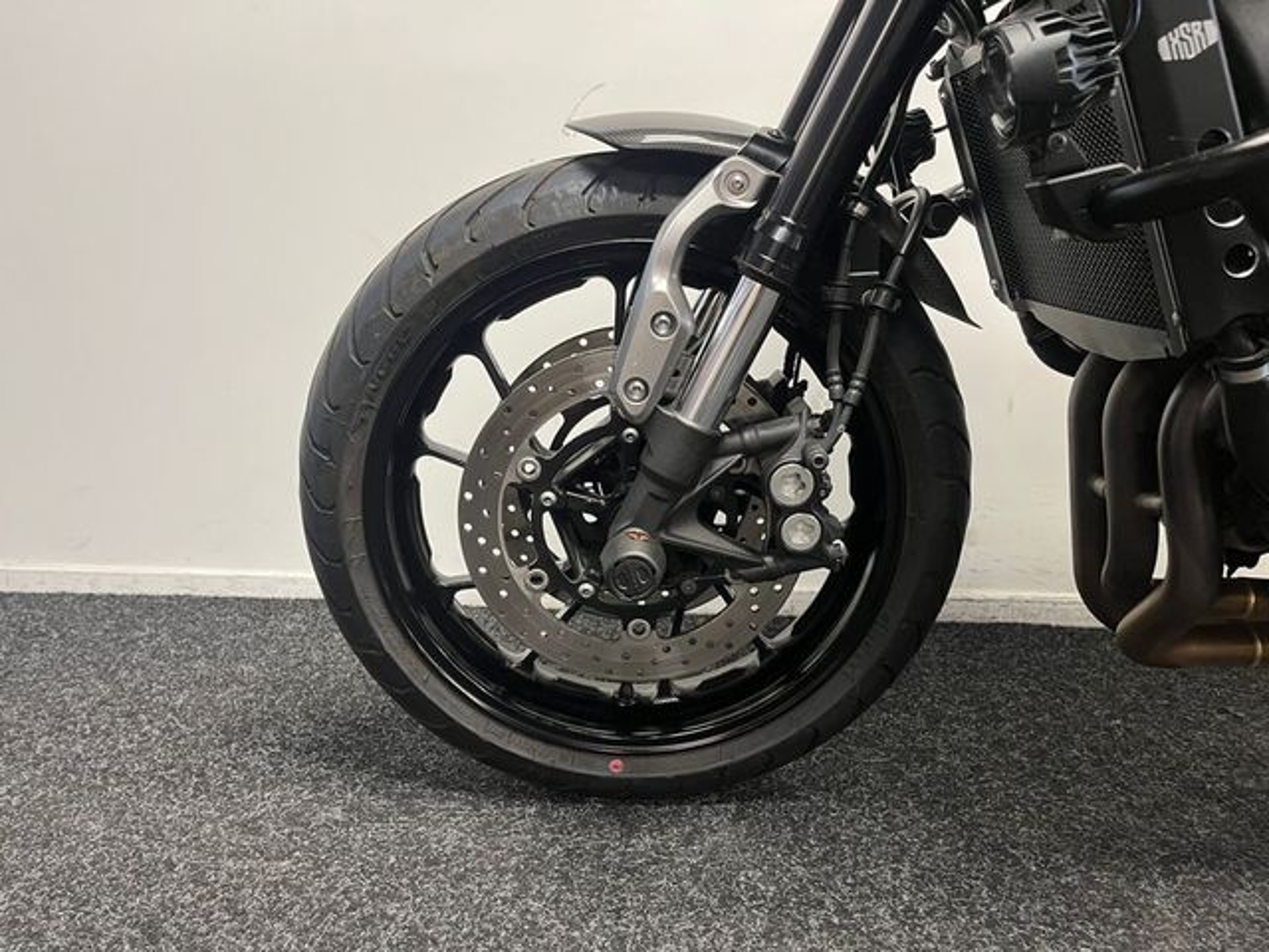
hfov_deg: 67.3
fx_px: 953
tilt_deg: -10.2
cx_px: 634
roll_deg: +0.0
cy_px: 476
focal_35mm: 26
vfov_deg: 53.1
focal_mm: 5.1
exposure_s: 1/50
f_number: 1.6
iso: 200
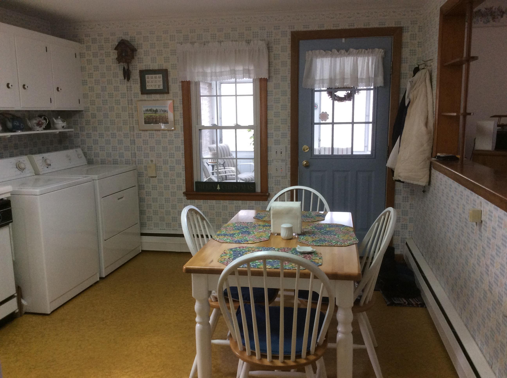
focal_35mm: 32
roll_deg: +0.0
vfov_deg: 44.1
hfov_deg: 56.9
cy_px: 189
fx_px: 468
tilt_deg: -9.9
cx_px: 254
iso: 80
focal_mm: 3.3
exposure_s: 1/24
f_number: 2.4
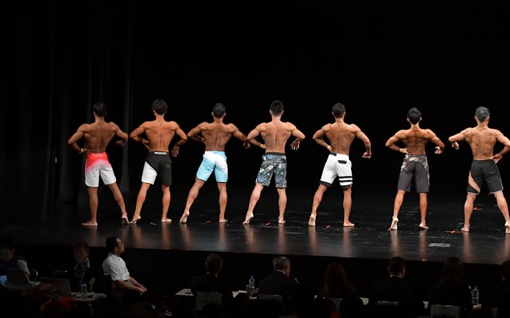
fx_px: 1570
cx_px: 265
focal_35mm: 113
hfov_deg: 18.5
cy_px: 164
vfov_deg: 11.6
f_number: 5.6
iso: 3200
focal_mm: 68
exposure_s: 1/400
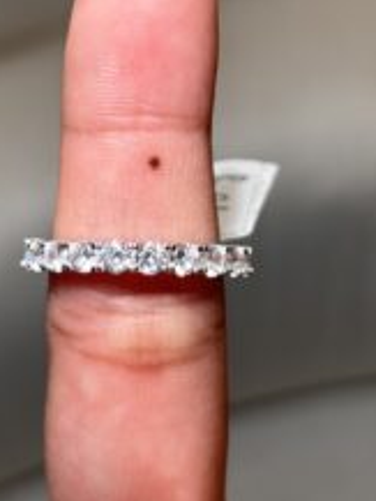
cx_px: 148
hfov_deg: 15.4
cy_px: 88
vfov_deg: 20.2
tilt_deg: -62.9
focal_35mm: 96
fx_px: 1389
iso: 50
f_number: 1.6
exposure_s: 1/98
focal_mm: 5.96
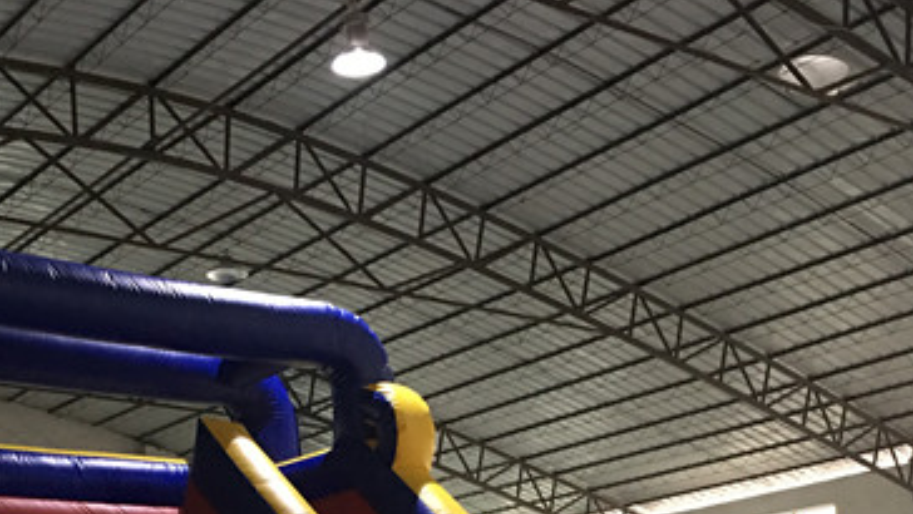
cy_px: 690
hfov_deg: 32.3
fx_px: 1574
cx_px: 366
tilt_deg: +3.2
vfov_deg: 17.3
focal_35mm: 65
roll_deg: +3.3
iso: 125
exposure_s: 1/8
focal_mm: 4.15
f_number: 2.2
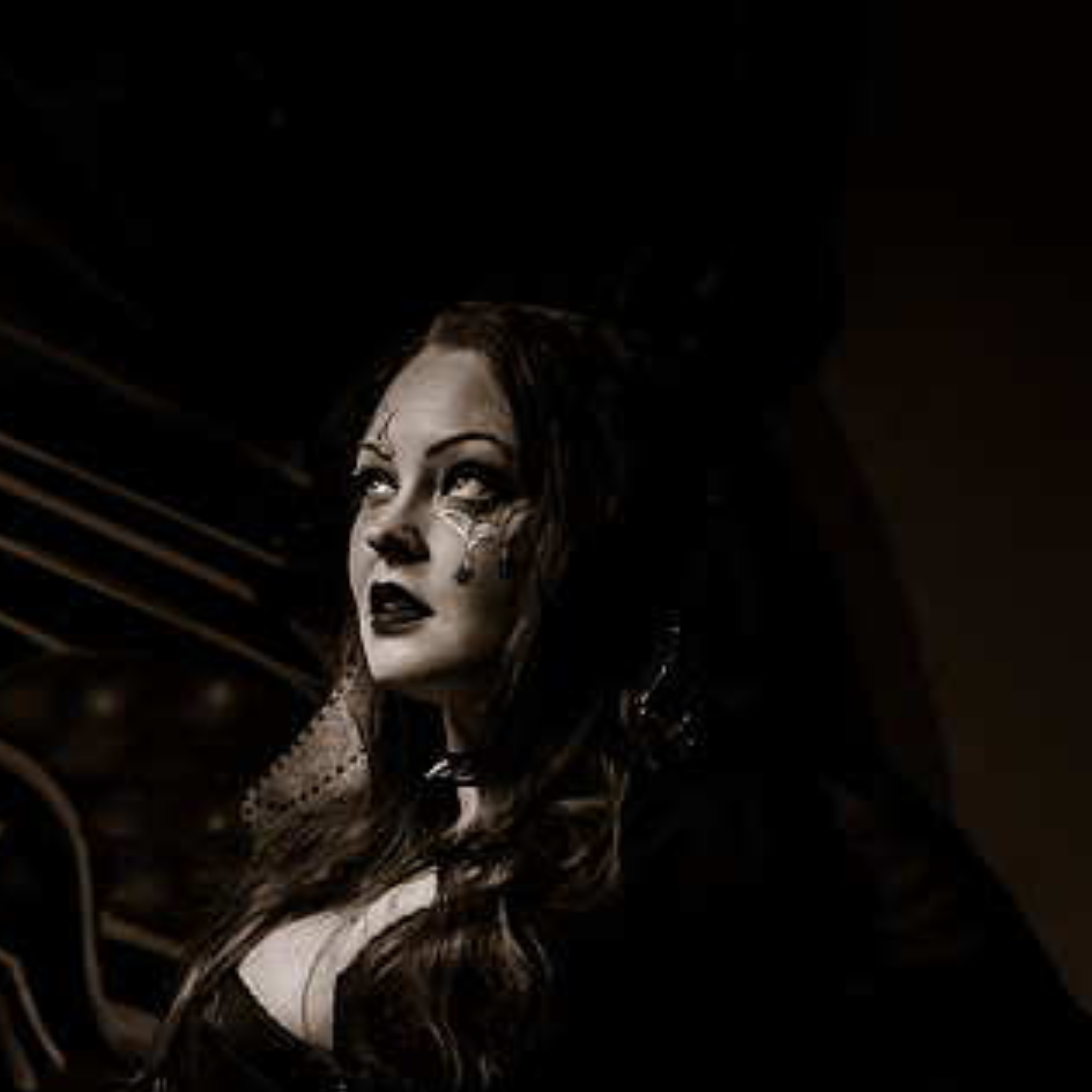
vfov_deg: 19.1
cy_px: 617
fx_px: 3248
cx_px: 56
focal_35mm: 91
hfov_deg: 18.7
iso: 2000
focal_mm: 40
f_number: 4
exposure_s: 1/400
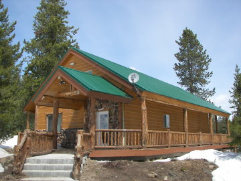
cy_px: 90
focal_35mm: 36
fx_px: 251
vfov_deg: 39.7
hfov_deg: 51.4
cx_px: 120
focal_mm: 6
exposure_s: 1/800
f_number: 2.8
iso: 50
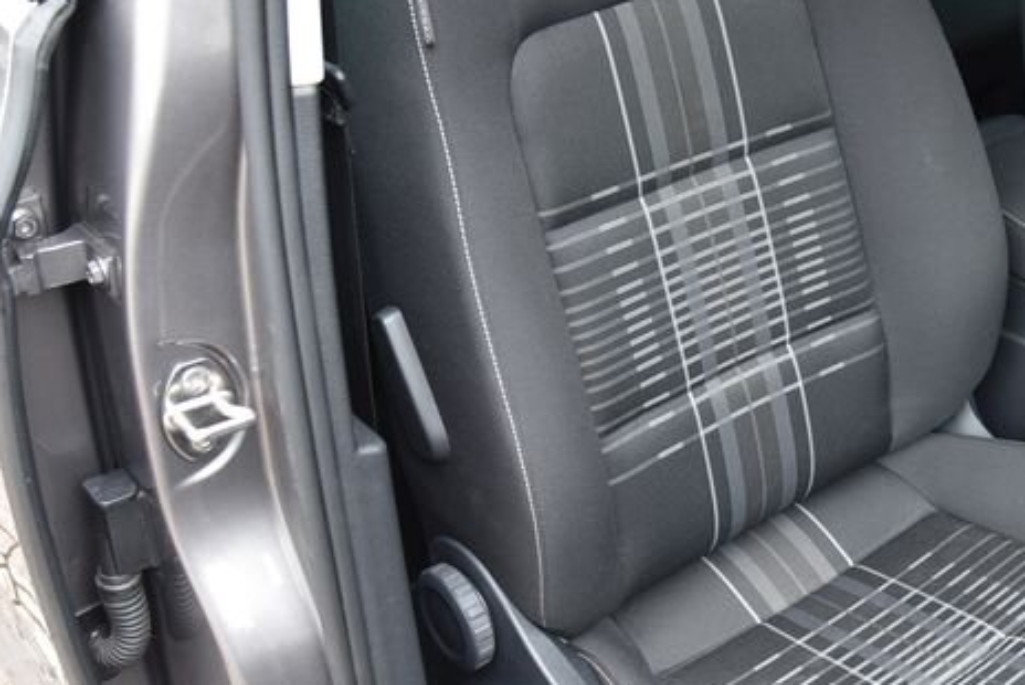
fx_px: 1510
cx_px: 722
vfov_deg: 25.5
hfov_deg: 36.9
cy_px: 323
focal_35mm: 53
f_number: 4
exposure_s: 1/60
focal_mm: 24
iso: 500
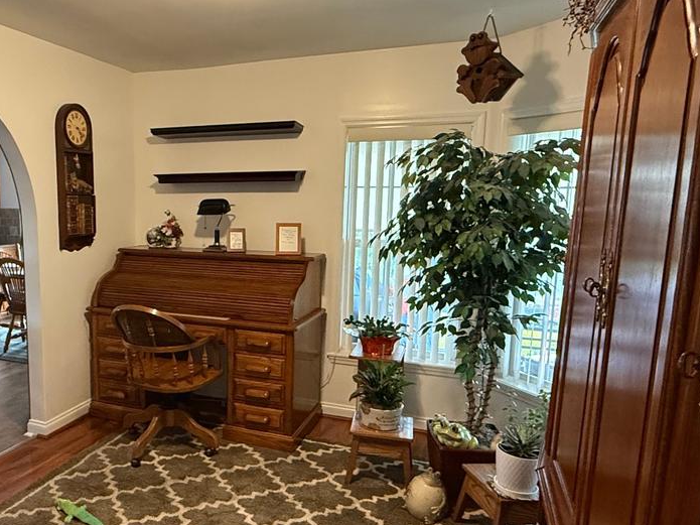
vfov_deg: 48.2
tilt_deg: -8.1
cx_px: 223
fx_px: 586
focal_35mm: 29
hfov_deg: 59.9
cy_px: 284
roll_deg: -0.4
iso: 640
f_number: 2.2
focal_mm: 2.22
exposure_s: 1/60
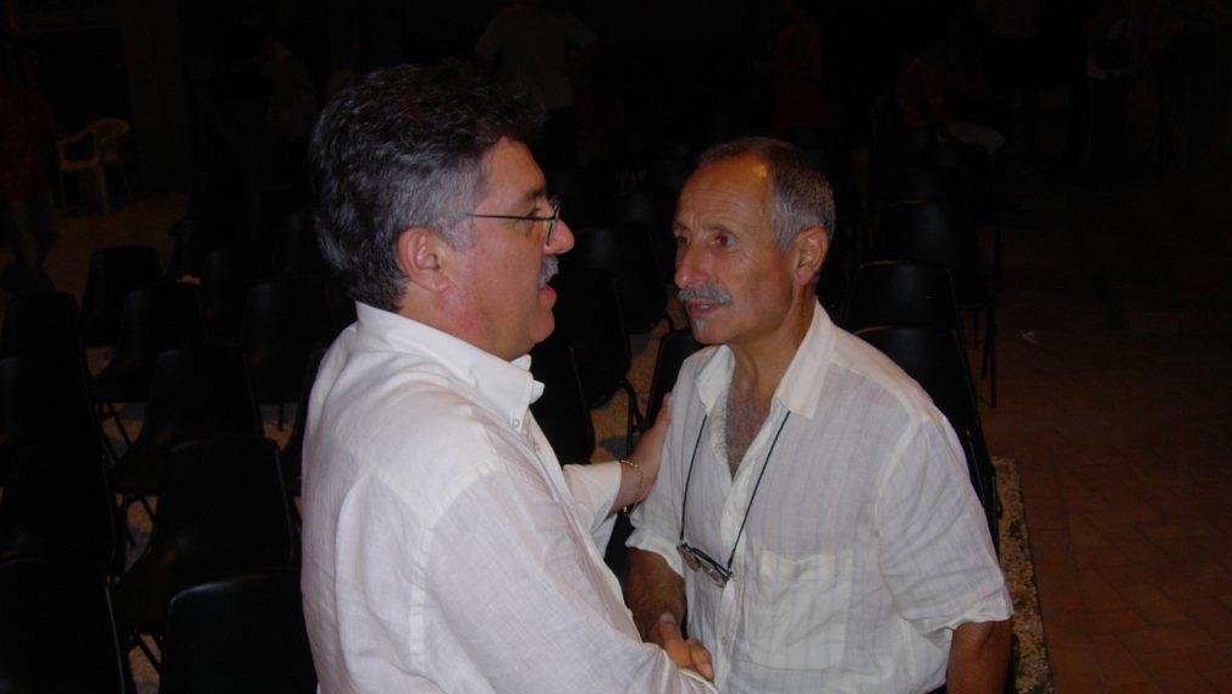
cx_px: 624
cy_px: 466
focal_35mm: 42
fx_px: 1372
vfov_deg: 28.2
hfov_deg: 48.3
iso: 79
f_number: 2.8
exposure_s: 1/64
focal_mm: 7.8
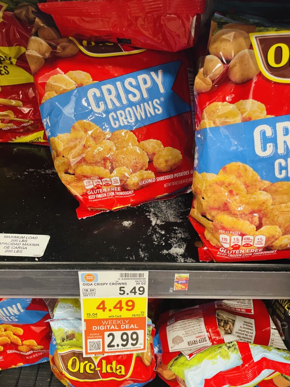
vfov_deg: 67.3
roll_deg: -4.0
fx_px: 290
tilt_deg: -35.4
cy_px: 194
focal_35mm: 26
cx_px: 145
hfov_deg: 53.1
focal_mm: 4.2
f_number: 1.6
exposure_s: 1/60
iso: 320
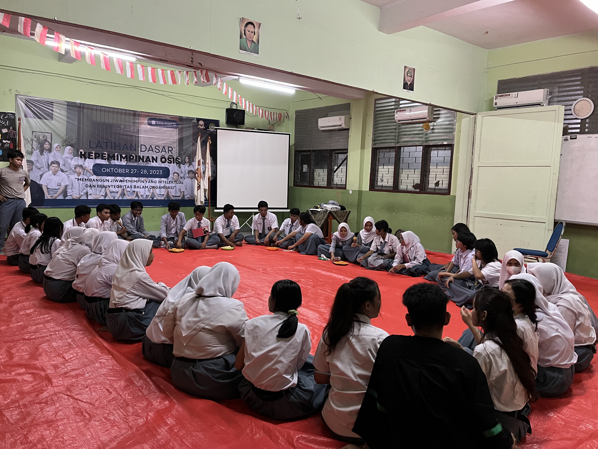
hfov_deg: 67.3
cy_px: 224
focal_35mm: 26
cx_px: 299
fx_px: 449
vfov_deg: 53.1
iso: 400
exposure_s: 1/33
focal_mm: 5.1
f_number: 1.6
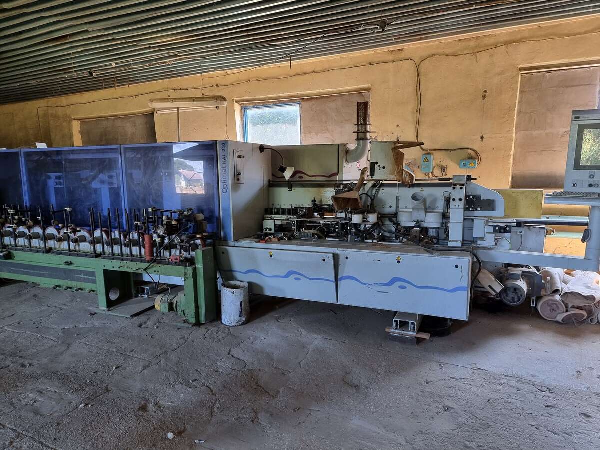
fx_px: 416
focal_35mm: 24
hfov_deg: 71.6
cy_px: 225
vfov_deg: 56.8
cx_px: 300
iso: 160
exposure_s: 1/50
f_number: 1.8
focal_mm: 6.7
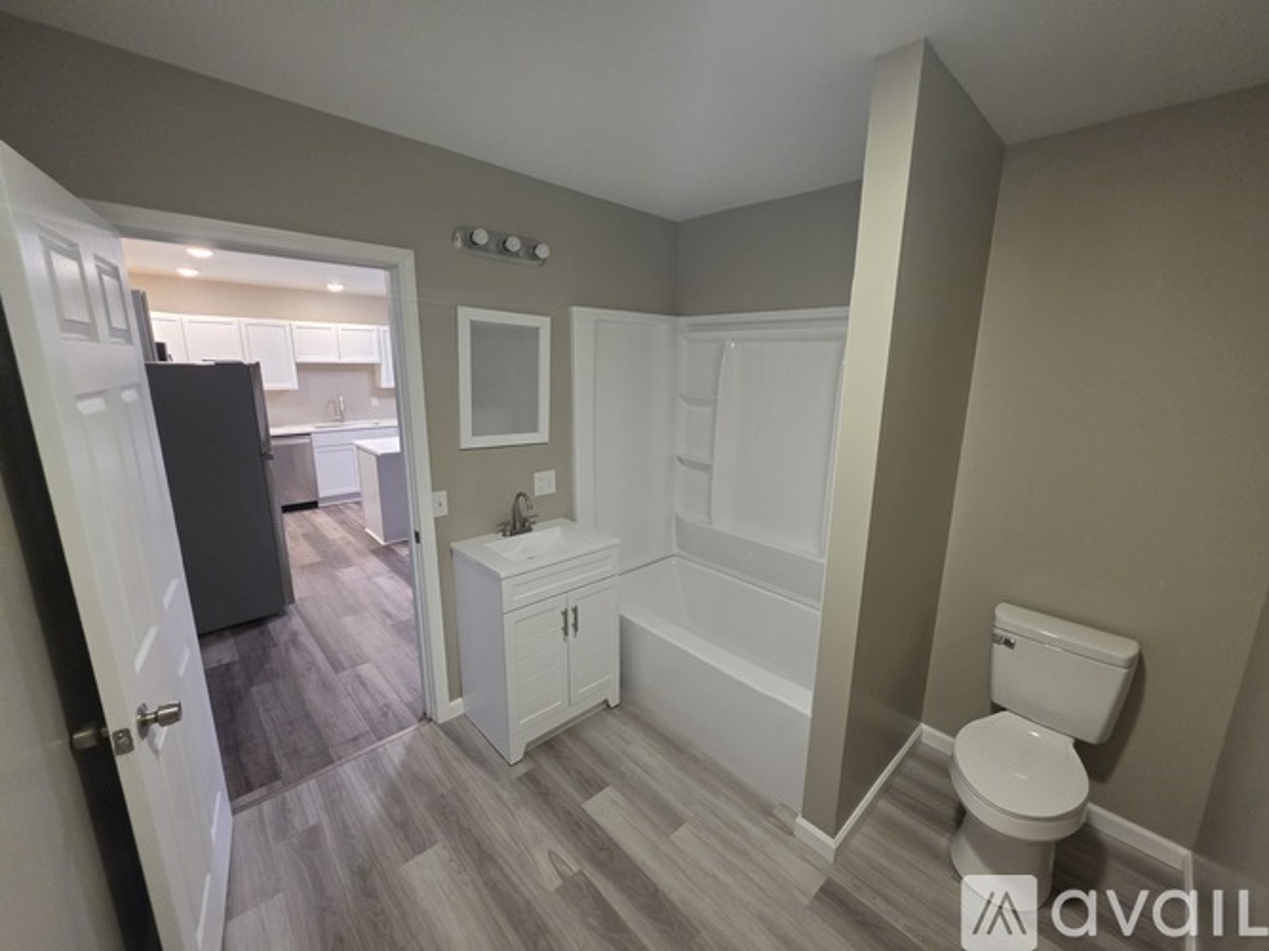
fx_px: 476
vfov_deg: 89.9
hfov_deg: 106.2
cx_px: 634
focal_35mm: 13
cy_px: 476
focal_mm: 2.2
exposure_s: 1/60
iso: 320
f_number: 1.9
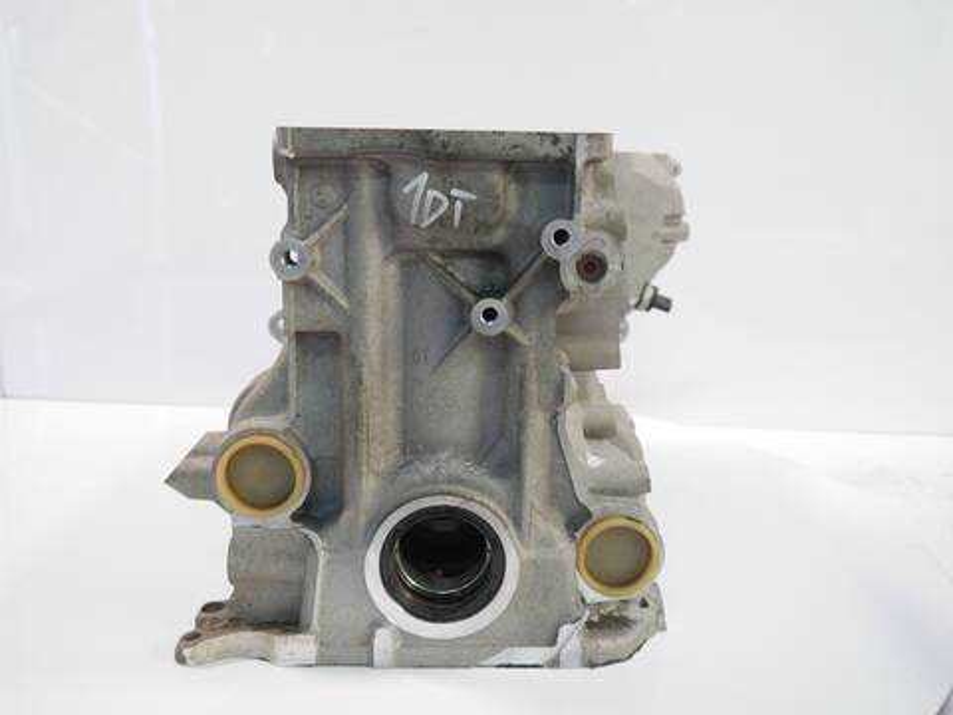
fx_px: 936
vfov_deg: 41.8
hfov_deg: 54.0
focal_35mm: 34
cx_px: 476
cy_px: 358
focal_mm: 17
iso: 800
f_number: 3.9
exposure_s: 1/60
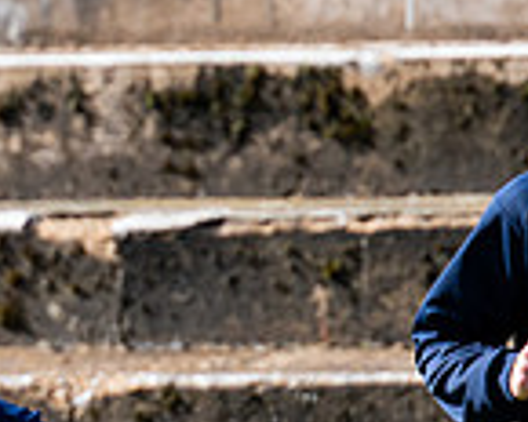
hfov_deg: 2.1
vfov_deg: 1.7
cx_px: -399
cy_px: 813
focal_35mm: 921
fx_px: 14392
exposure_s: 1/2000
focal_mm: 155
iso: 400
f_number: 4
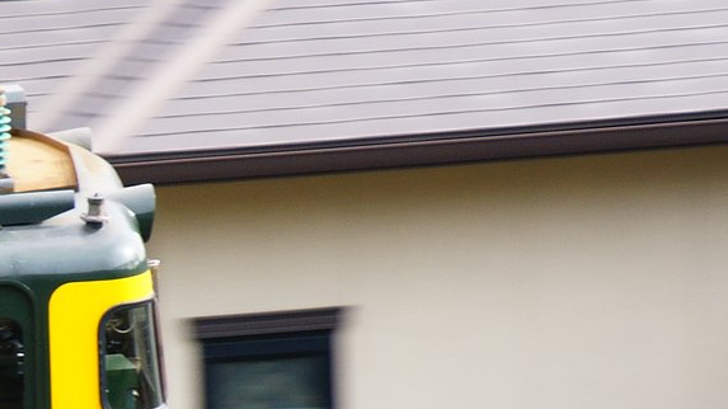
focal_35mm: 786
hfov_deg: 2.7
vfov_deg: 1.5
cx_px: -273
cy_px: 445
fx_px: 15169
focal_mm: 140
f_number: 5.6
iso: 200
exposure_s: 1/200
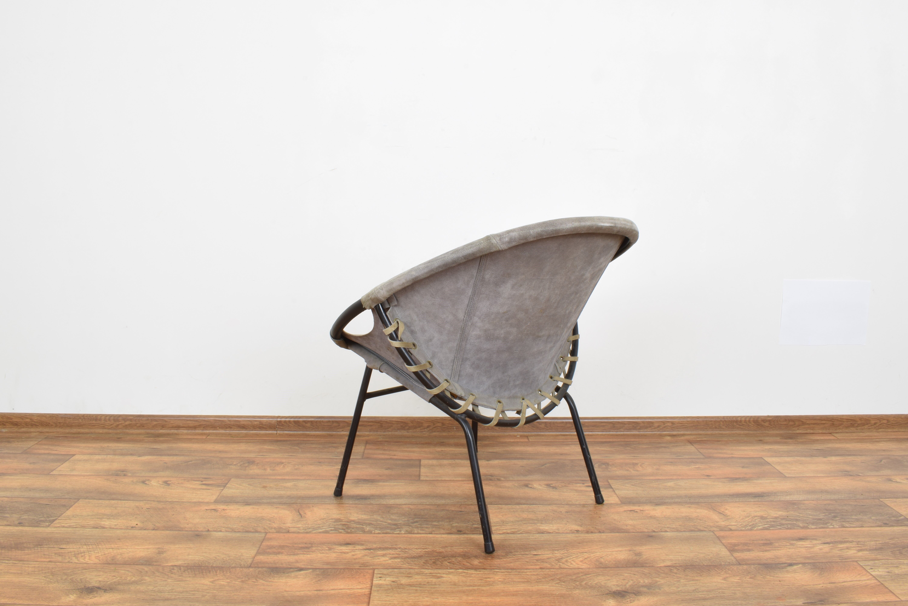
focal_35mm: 30
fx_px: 757
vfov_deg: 43.6
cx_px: 454
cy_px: 303
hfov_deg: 61.9
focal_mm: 20
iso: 100
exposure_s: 5
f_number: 22
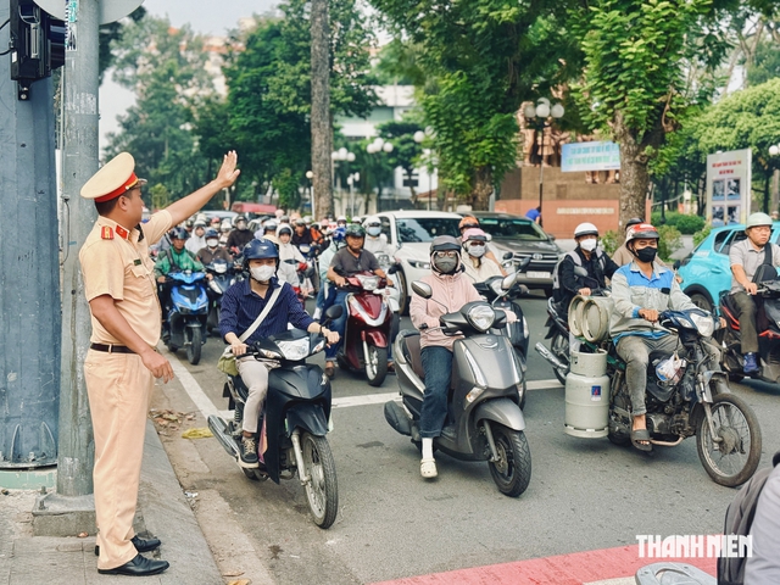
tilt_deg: -4.1
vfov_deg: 30.3
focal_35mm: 48
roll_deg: -1.3
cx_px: 390
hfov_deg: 39.7
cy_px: 292
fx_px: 1082
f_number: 1.78
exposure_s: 1/2667
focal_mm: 6.76
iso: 64
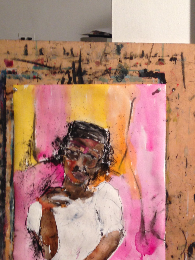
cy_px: 184
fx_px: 466
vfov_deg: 30.8
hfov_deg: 23.4
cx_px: 152
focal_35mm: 62
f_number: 2.4
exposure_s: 1/20
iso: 100
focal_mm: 4.12
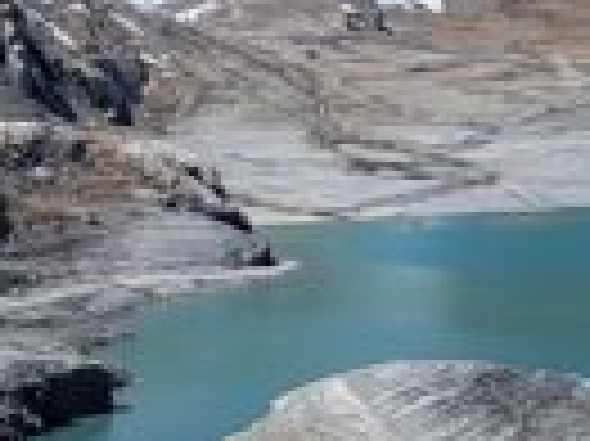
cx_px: -72
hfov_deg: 12.7
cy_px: 436
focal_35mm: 153
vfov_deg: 9.6
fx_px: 2605
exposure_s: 1/3151
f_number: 1.8
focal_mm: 5.4
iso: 40
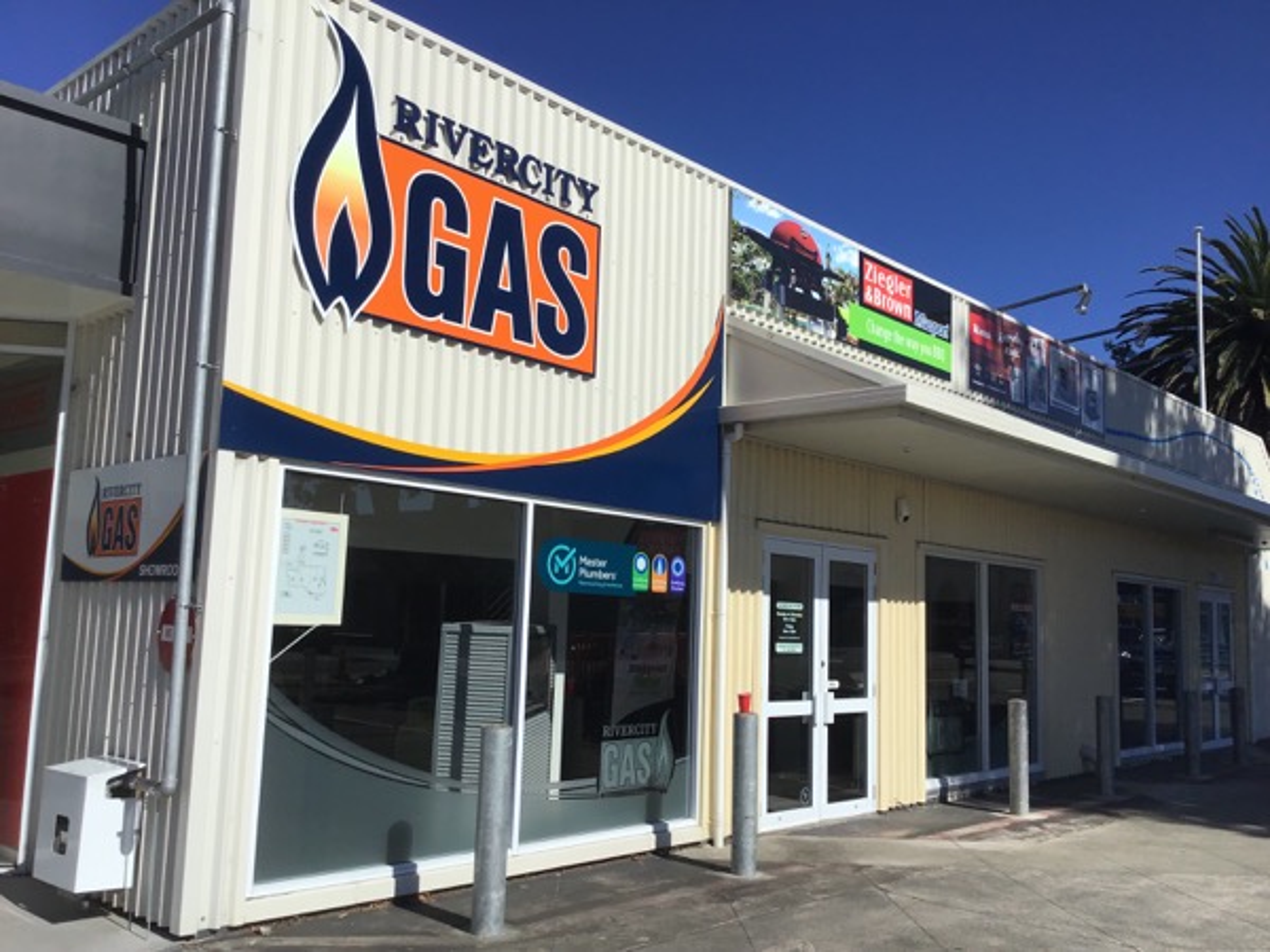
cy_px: 476
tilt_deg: +4.9
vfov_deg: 45.4
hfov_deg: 58.4
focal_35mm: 31
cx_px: 635
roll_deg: -1.7
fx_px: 1137
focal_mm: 3.3
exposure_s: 1/2915
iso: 25
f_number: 2.4
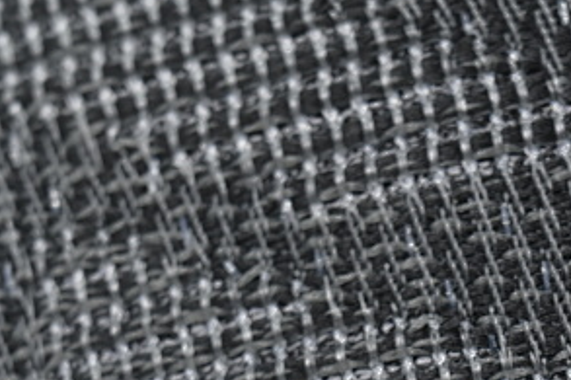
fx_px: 6436
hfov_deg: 5.1
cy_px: 612
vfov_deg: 3.4
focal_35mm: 406
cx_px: 542
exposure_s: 1/100
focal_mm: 110
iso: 400
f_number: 9
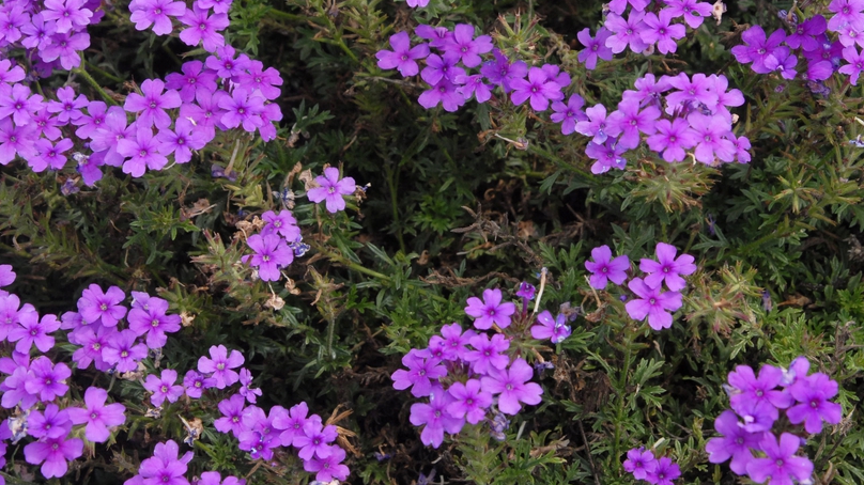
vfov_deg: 11.0
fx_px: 2512
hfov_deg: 19.5
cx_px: 503
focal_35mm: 110
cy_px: 121
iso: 400
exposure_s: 1/250
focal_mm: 55
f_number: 8
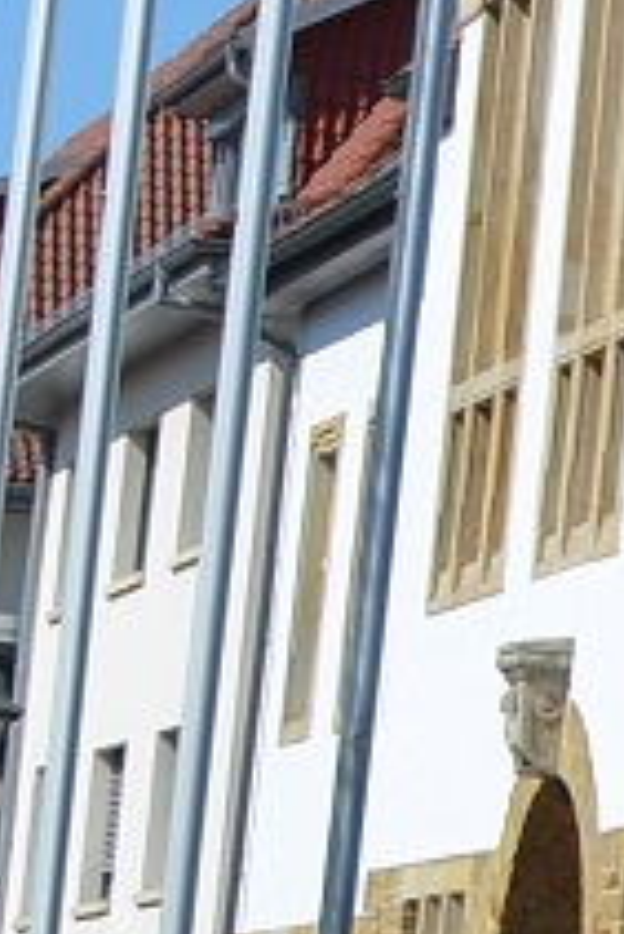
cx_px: 3027
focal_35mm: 341
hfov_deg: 3.7
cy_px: 44
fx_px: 8851
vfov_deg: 6.0
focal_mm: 26
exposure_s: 1/250
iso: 100
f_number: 8
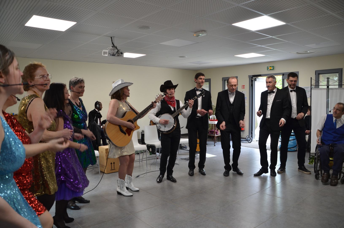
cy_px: 114
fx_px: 257
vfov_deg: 47.7
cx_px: 172
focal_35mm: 27
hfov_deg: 67.5
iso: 500
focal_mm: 18
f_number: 4
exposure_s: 1/60
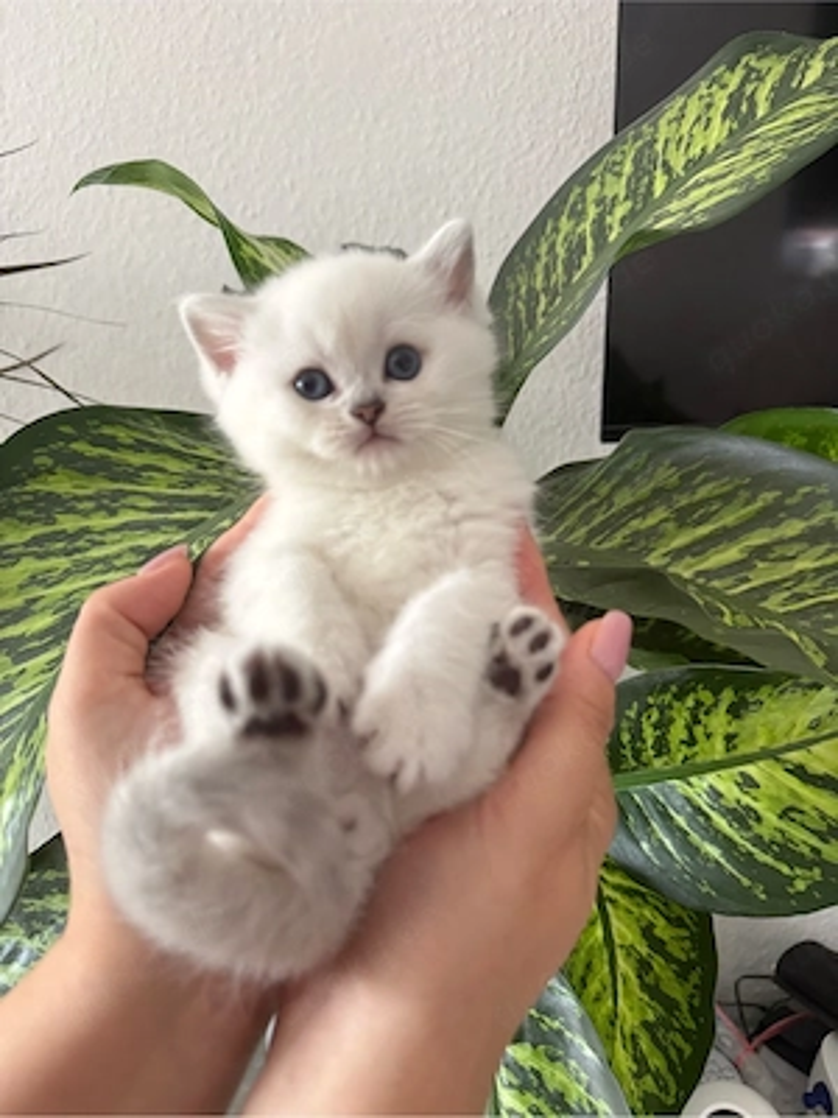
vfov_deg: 71.6
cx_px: 419
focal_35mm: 24
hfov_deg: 56.8
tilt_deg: -6.4
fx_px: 775
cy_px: 559
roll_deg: -0.4
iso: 250
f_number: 1.78
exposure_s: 1/60
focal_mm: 6.76
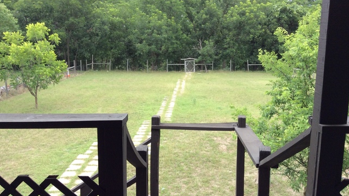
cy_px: 94
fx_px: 324
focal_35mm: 35
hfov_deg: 56.6
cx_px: 174
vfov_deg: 33.7
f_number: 2.4
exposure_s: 1/342
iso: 32
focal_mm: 3.3
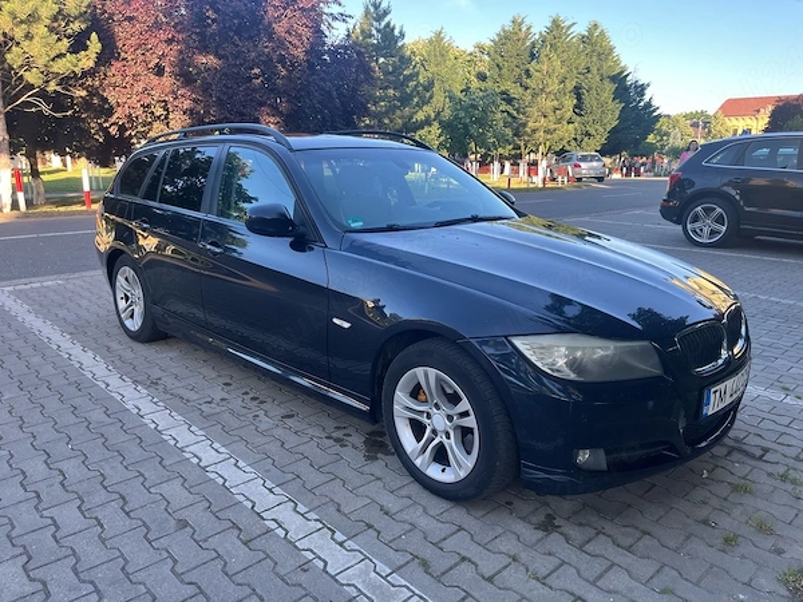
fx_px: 603
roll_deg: -0.6
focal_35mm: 26
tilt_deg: -13.5
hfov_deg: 67.3
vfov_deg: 53.1
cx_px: 402
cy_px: 301
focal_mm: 5.1
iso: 40
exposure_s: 1/241
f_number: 1.6
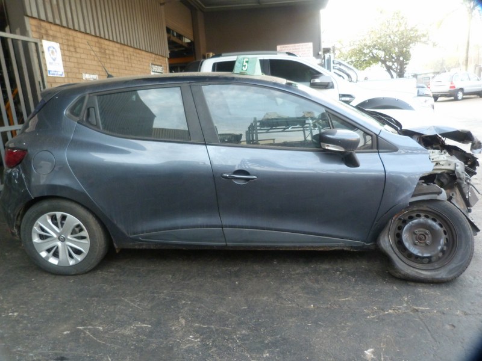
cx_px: 241
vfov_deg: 54.9
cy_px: 180
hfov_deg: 69.4
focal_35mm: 25
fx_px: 348
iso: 250
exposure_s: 1/60
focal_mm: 4.5
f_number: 2.8
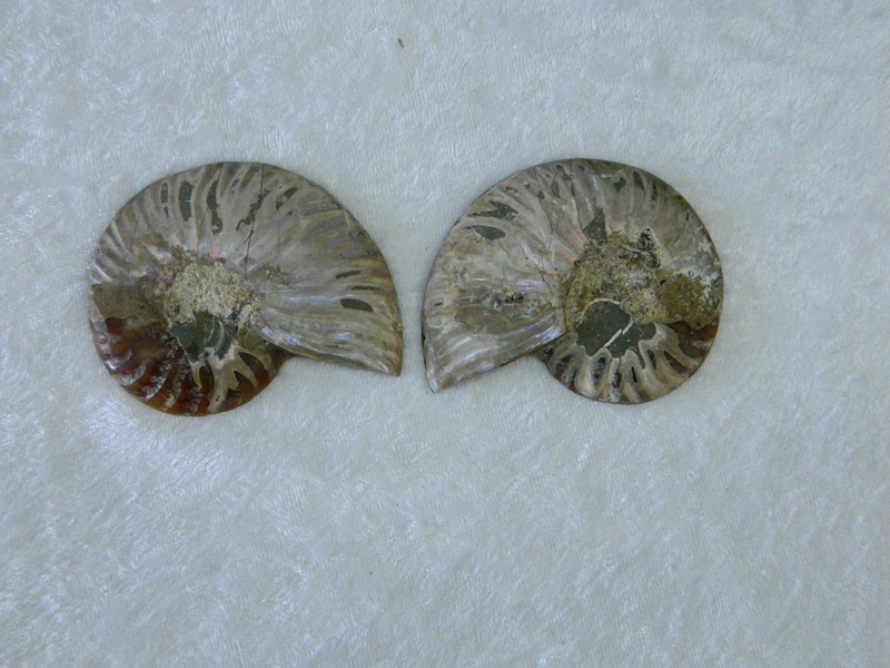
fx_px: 1208
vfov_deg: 30.9
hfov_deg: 40.4
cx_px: 445
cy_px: 334
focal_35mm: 47
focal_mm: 8.4
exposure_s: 1/50
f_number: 3.6
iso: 140
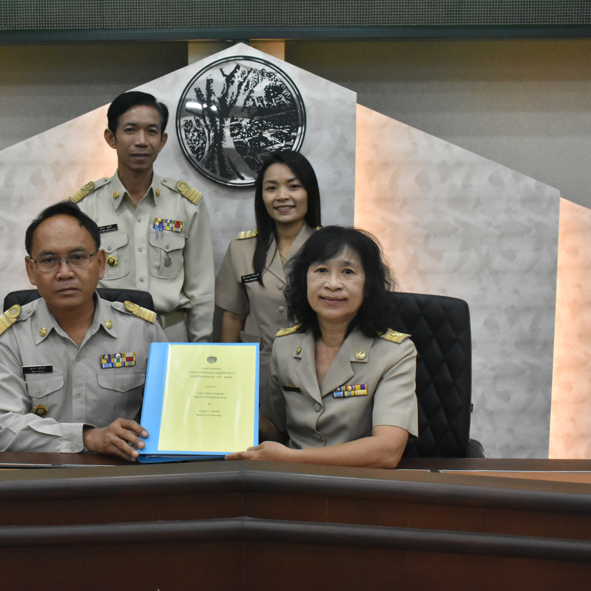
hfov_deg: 37.5
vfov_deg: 37.8
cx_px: 211
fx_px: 862
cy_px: 296
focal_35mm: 45
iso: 2500
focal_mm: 23
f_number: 6.3
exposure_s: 1/160
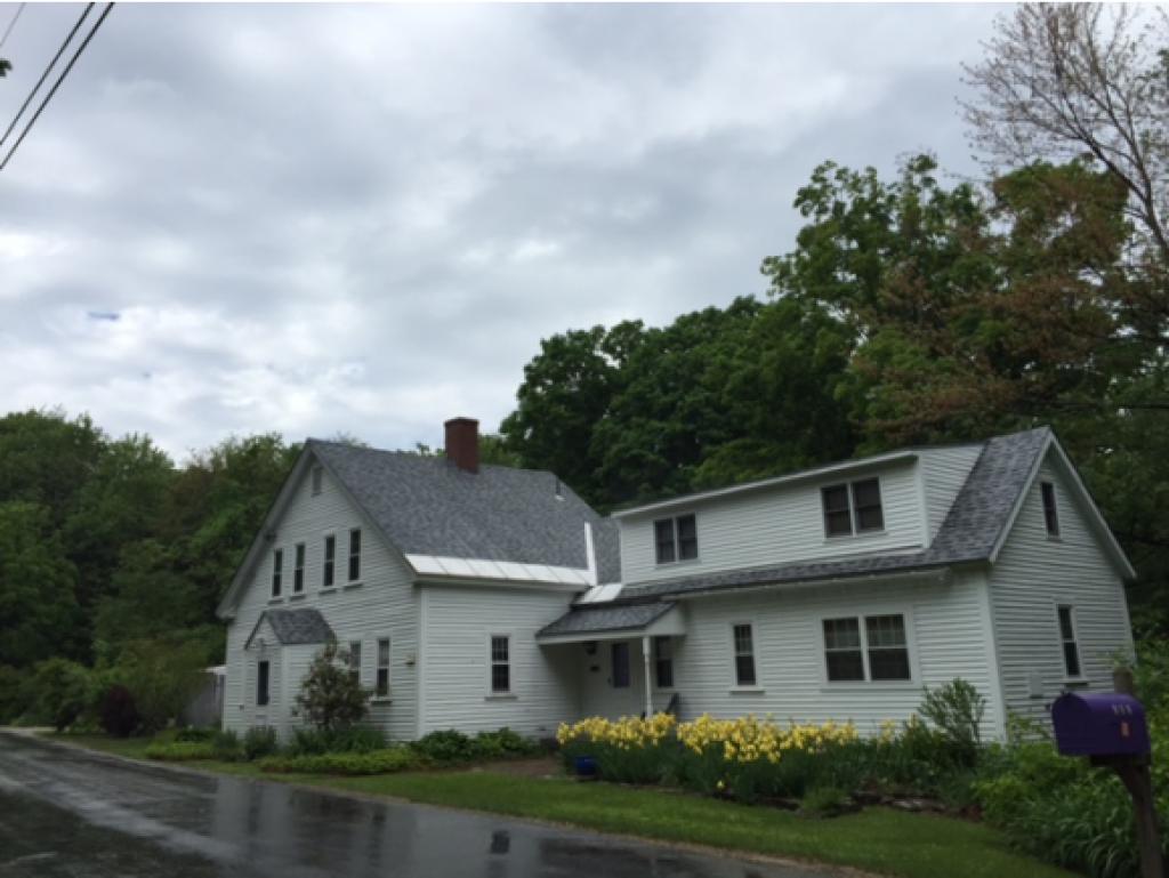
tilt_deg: +12.5
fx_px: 980
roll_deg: +1.2
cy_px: 439
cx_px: 584
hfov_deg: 61.6
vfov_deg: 48.3
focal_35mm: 29
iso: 32
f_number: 2.2
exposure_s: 1/2475
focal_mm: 4.15
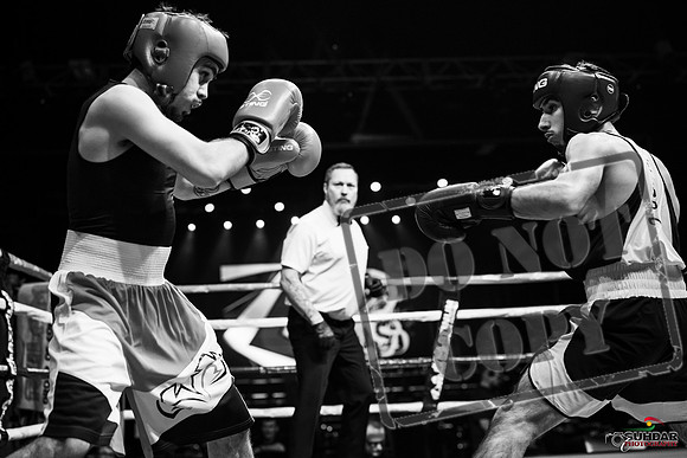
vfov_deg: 27.0
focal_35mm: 50
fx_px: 954
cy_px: 229
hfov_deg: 39.6
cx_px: 344
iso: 4000
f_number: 2.8
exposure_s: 1/1000
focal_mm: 50
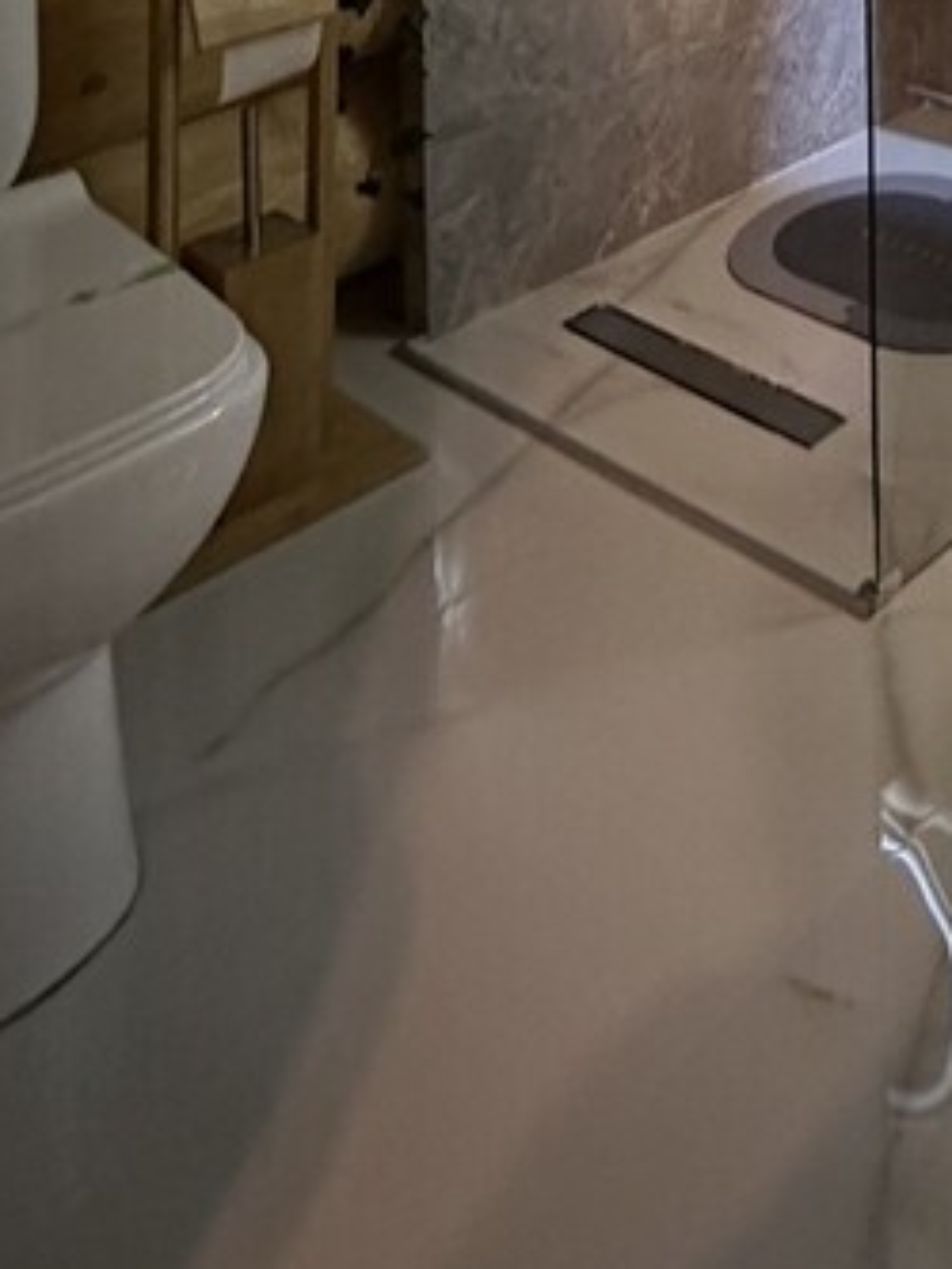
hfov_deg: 27.1
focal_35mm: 43
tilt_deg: -1.1
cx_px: 1295
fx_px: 1576
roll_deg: +0.0
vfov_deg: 30.4
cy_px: -514
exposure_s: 1/25
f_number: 2.2
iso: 1000
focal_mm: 2.22
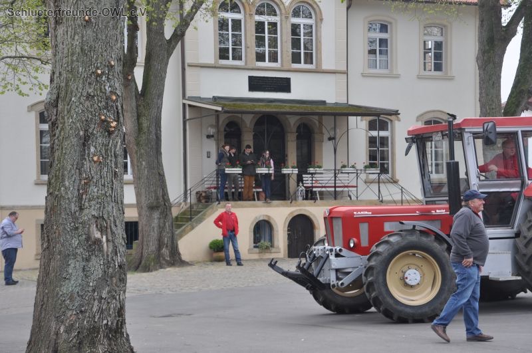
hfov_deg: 24.7
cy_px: 176
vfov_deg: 16.5
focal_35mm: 82
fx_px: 1217
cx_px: 266
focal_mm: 55
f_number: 7.1
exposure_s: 1/200
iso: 200
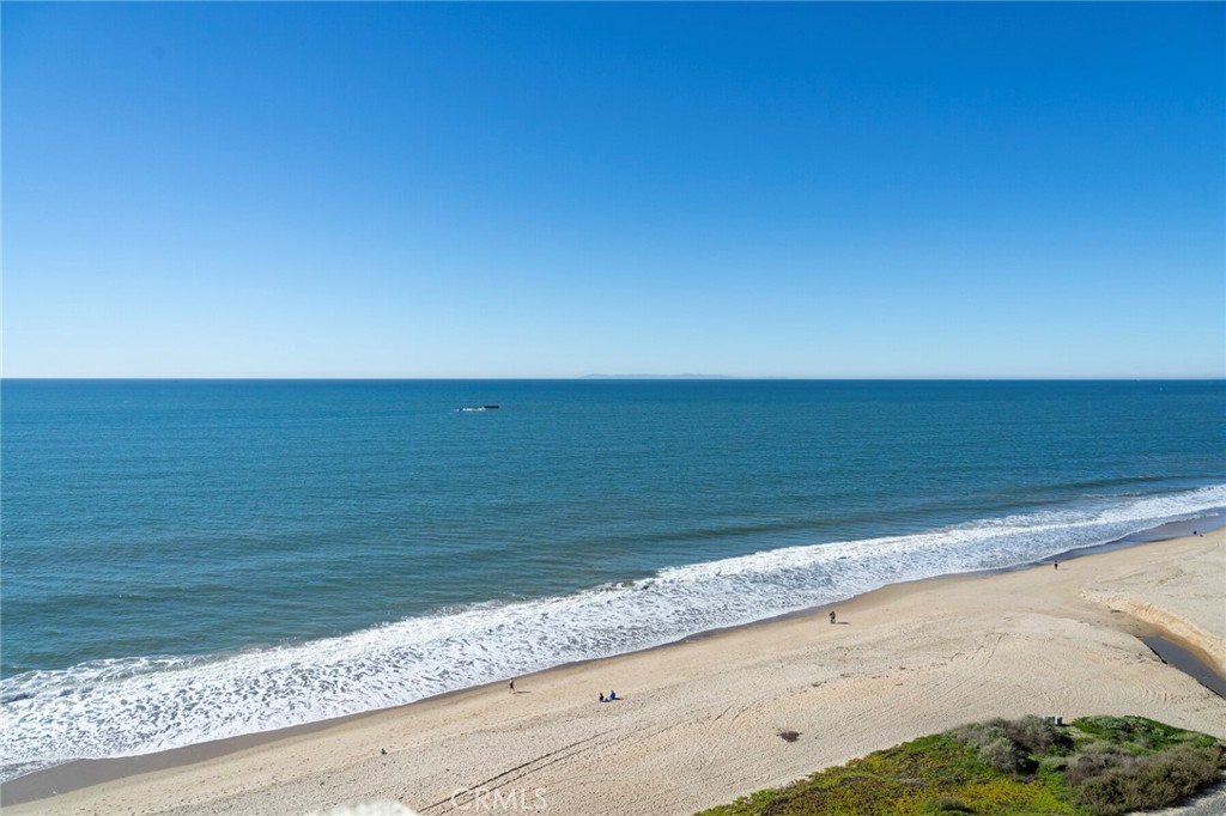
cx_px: 613
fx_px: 817
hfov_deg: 73.8
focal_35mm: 24
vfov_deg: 53.1
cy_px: 408
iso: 800
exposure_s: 1/2000
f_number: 8
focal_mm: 24
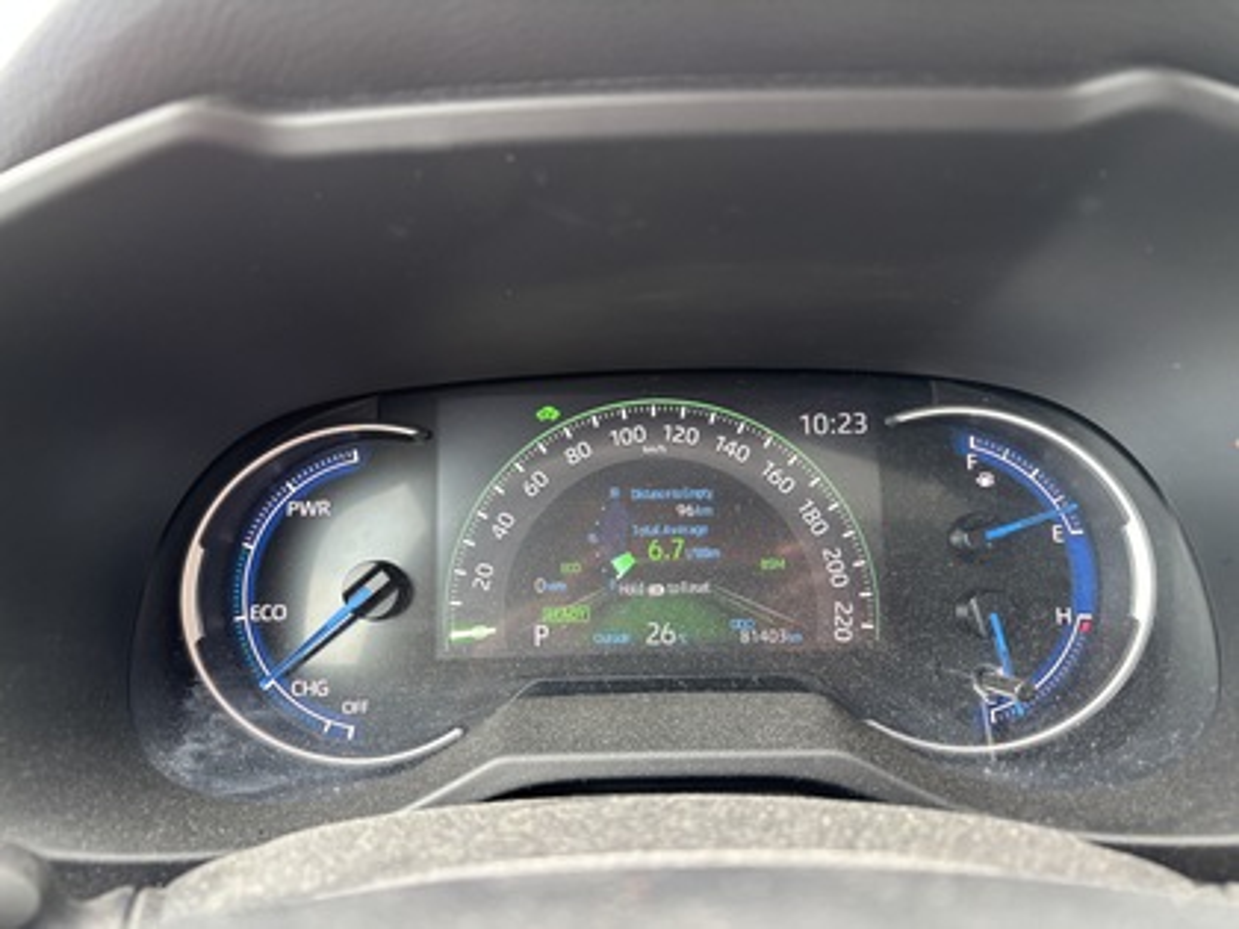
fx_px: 931
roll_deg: -0.2
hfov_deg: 67.3
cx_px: 620
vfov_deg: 53.1
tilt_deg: -17.5
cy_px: 464
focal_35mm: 26
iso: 160
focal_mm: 5.96
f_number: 1.6
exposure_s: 1/60
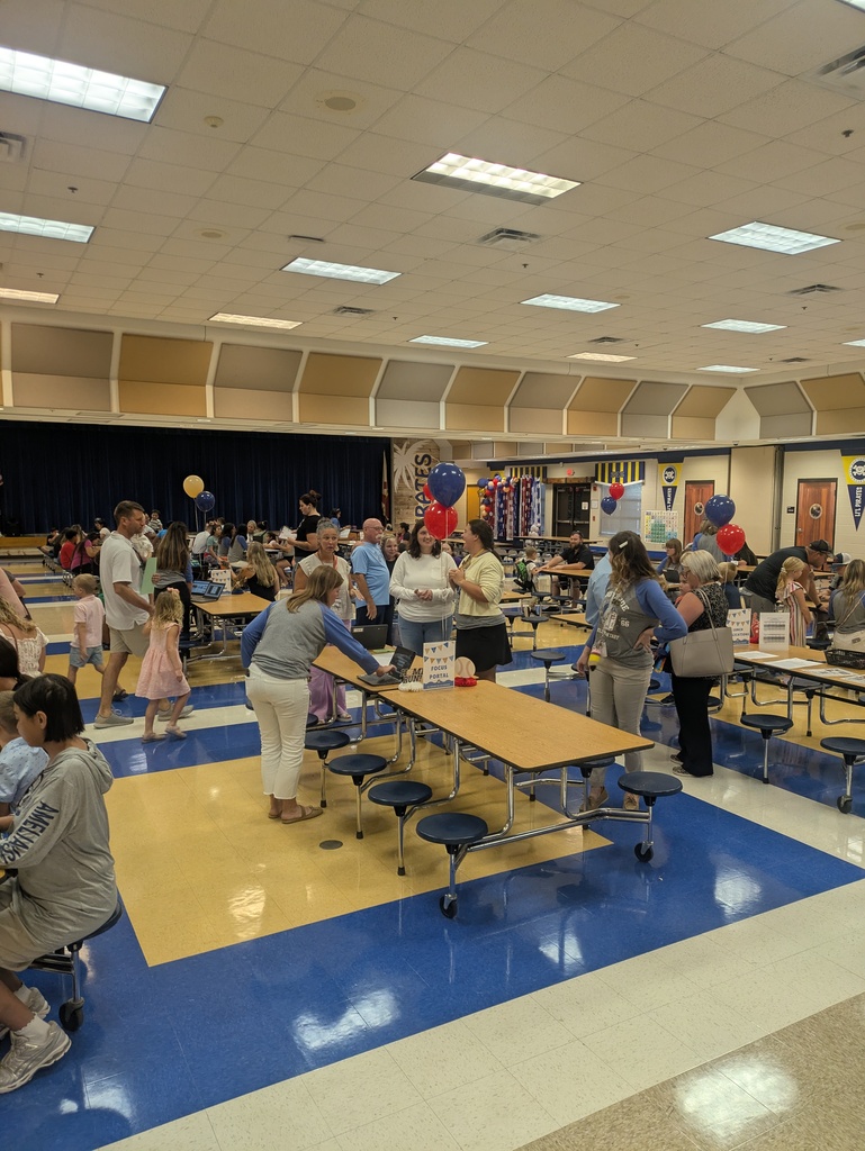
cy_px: 576
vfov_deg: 69.4
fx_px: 832
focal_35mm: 25
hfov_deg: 54.9
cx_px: 432
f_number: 1.89
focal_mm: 5.43
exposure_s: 1/120
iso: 107
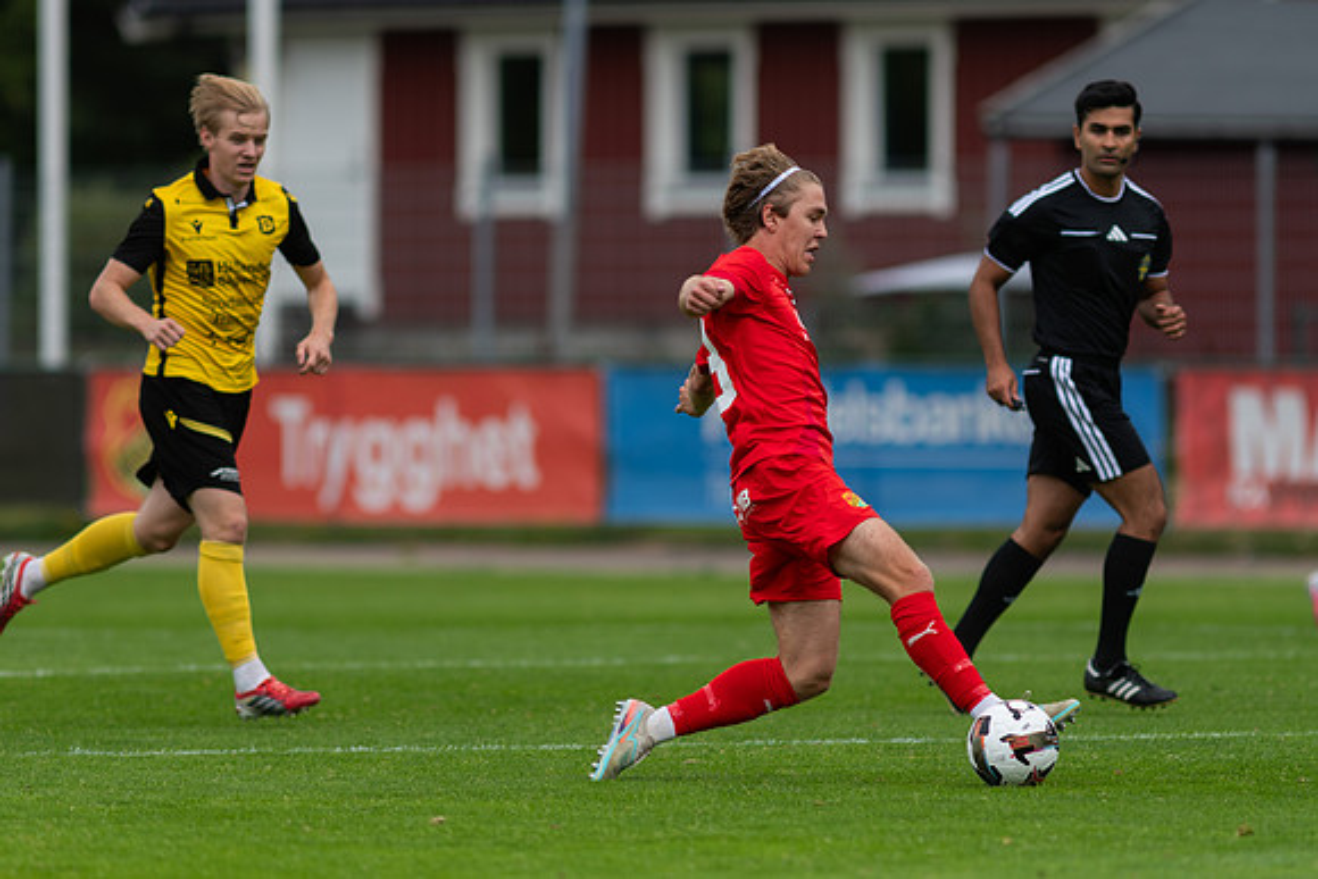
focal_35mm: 457
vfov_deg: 3.0
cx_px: 659
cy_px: 440
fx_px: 16745
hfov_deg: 4.5
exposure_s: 1/1250
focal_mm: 300
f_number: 3.2
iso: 125
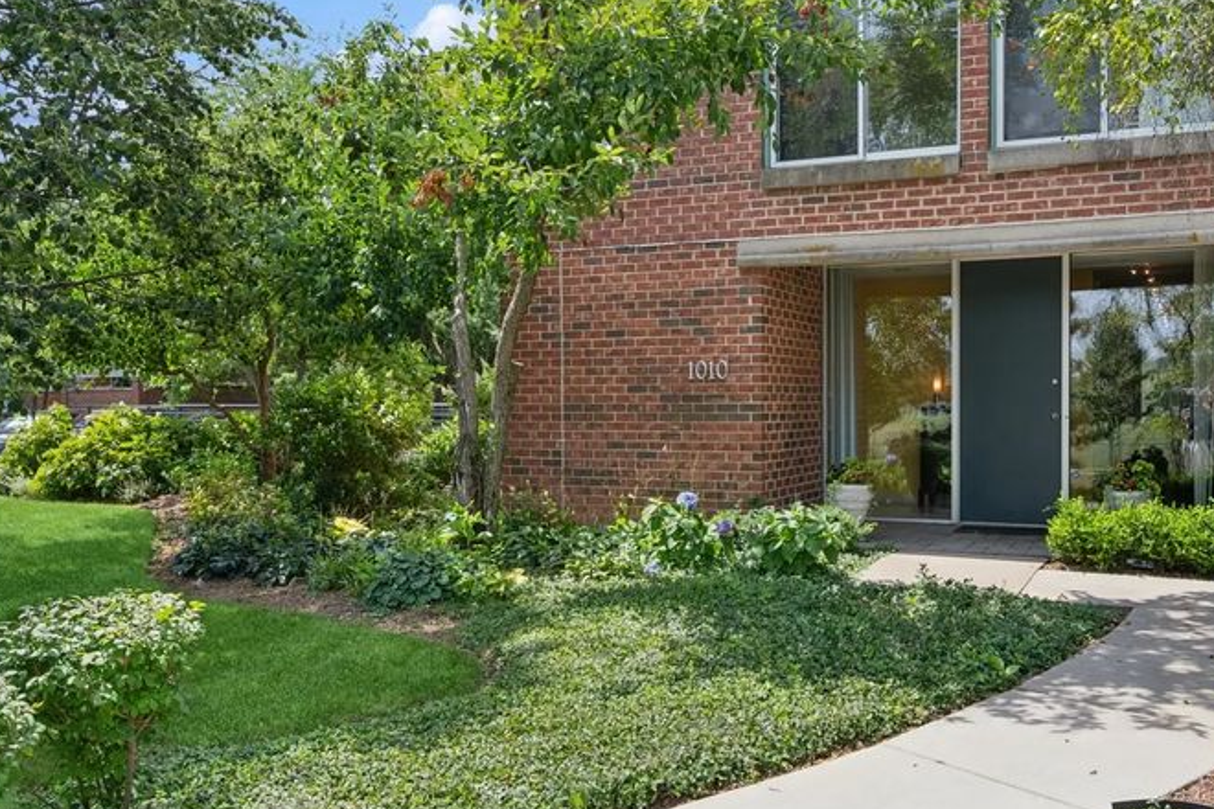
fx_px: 1071
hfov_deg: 59.0
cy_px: 253
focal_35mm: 32
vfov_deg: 40.7
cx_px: 651
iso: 200
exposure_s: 1/125
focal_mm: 20.5
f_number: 9.5
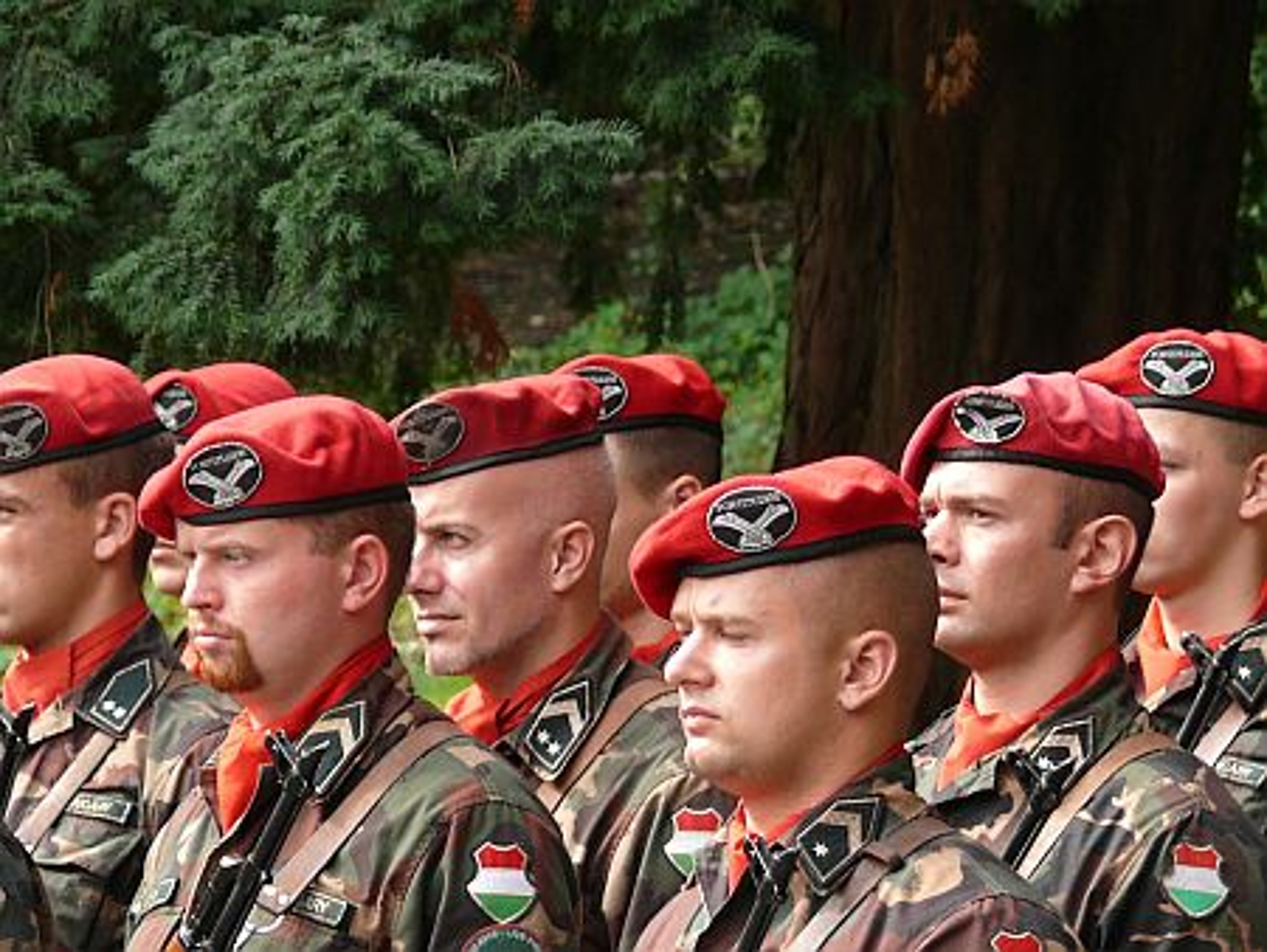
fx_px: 13586
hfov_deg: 5.3
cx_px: 634
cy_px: 476
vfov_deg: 4.0
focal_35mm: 371
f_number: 4
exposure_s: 1/125
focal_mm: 44
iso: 100
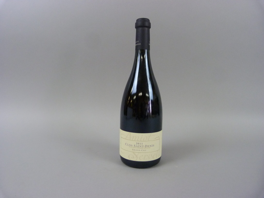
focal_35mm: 25
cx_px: 132
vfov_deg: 54.9
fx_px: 191
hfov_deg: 69.4
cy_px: 99
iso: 400
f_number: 2.8
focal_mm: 4.5
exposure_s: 1/50
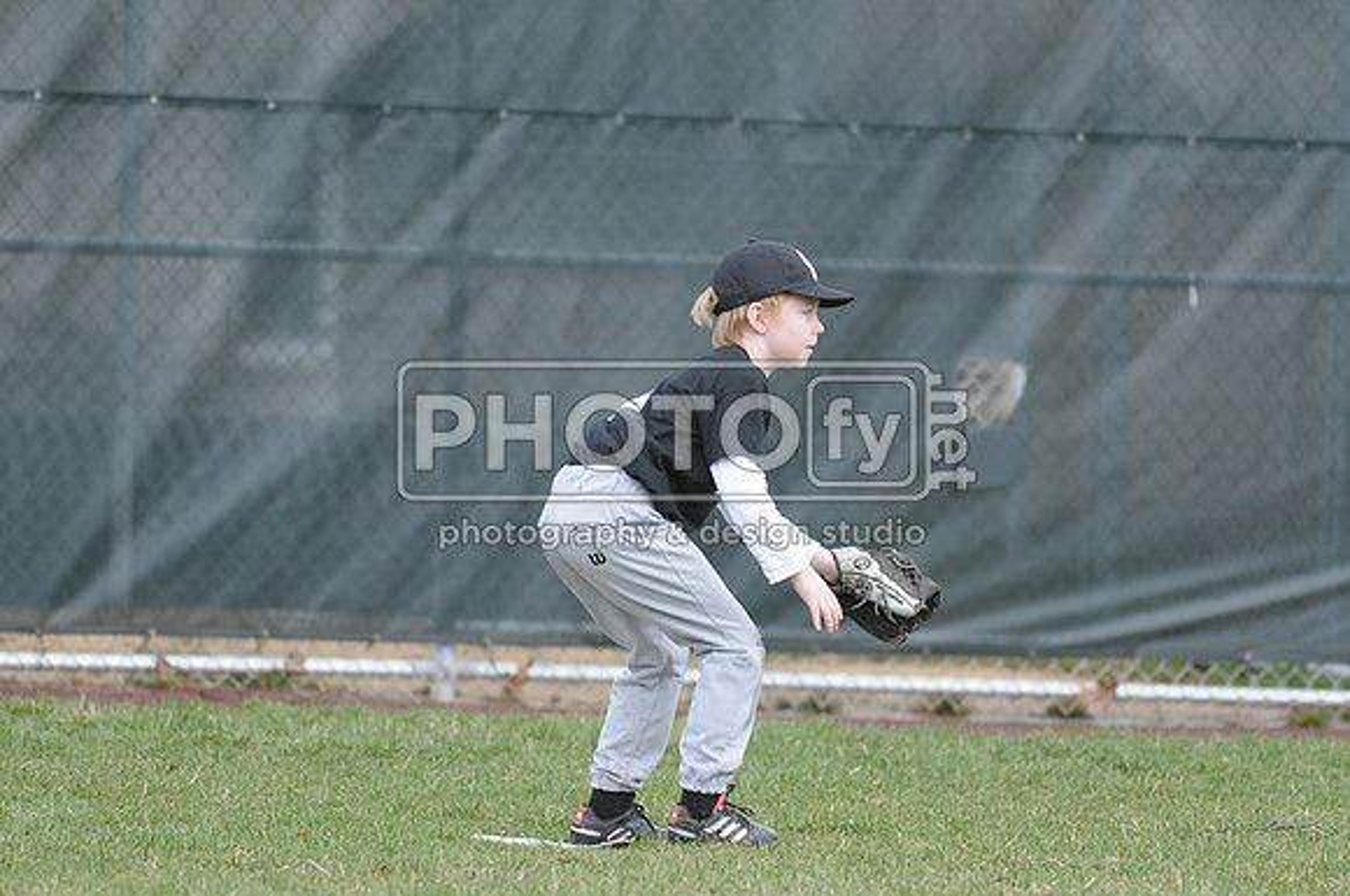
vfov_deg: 4.6
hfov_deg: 6.9
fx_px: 11234
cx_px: 675
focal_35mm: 300
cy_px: 448
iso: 400
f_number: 4
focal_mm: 200
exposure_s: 1/640
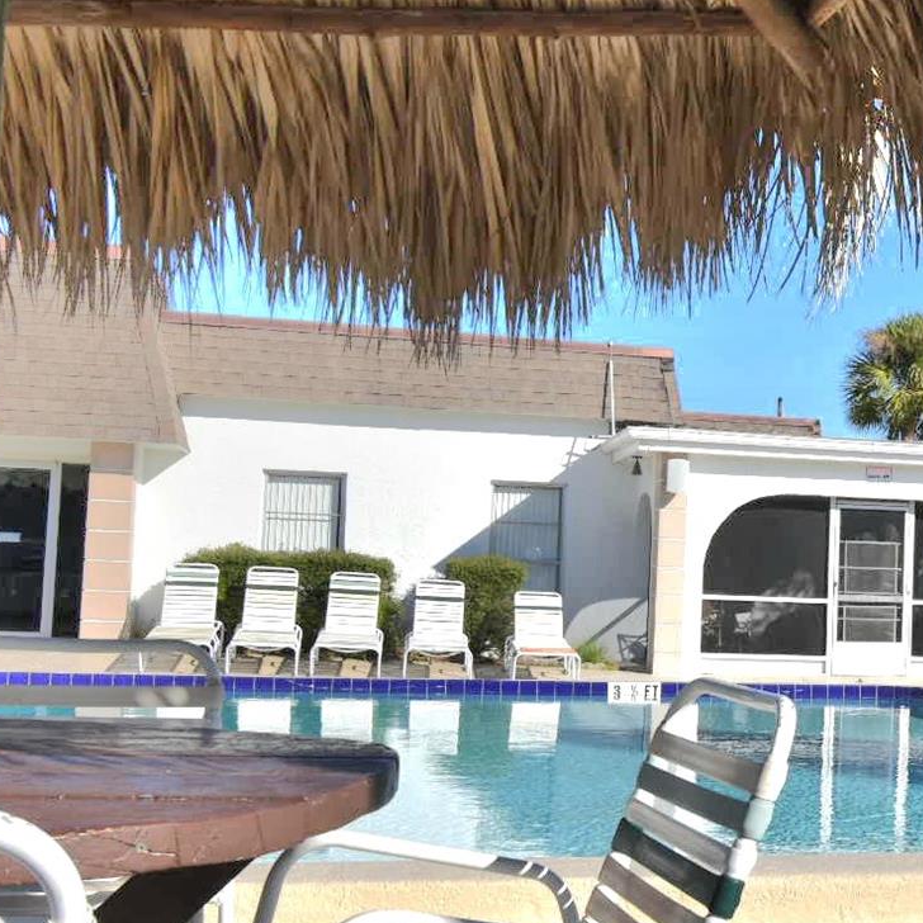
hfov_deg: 29.1
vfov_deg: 30.6
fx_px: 1689
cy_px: 492
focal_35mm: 56
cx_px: 856
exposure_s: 1/500
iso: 200
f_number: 11
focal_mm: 20
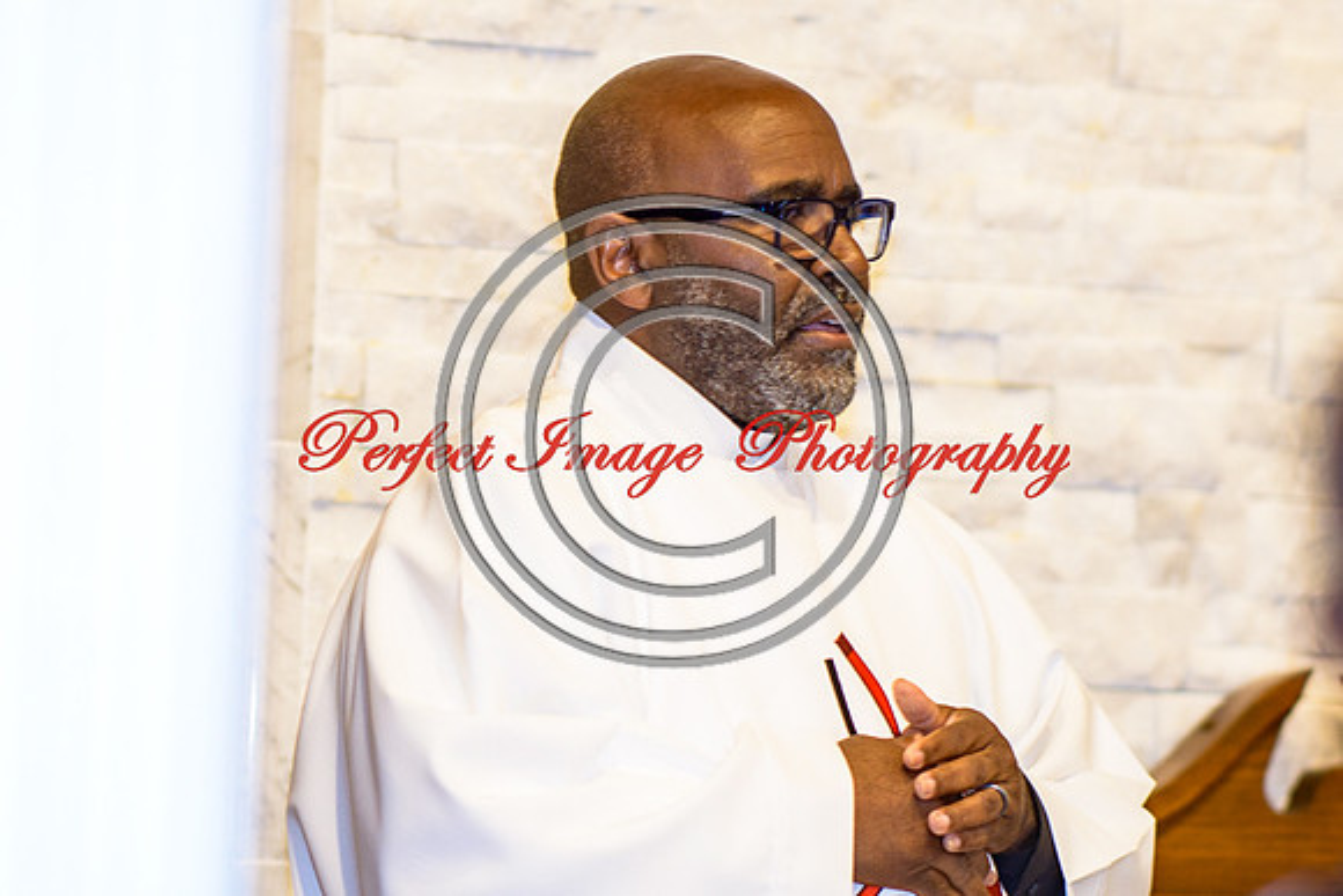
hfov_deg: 7.2
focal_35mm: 285
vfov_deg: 4.8
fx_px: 10628
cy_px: 372
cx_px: 557
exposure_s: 1/100
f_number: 1.6
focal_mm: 105
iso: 100
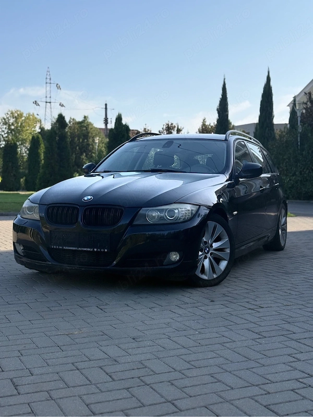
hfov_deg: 30.3
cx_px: 156
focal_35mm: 48
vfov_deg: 39.7
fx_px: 579
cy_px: 208
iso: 64
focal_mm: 6.76
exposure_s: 1/3891
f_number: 1.78
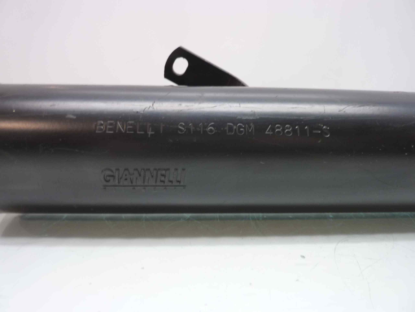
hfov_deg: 69.4
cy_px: 156
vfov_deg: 54.9
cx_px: 208
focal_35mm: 25
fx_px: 300
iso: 125
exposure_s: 1/8
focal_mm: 4.1
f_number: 3.3
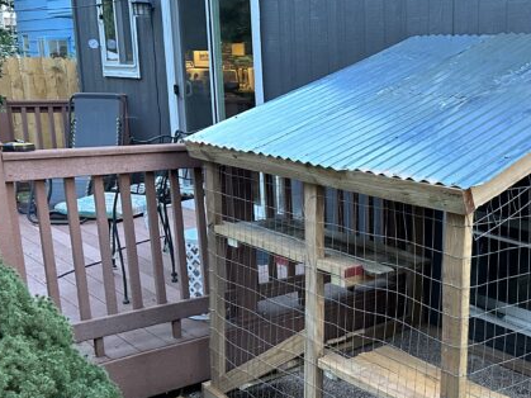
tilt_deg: -13.2
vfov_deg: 32.8
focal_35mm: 44
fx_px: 675
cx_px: 470
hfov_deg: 40.0
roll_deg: -1.0
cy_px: 234
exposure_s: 1/60
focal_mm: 6.86
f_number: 1.78
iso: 500
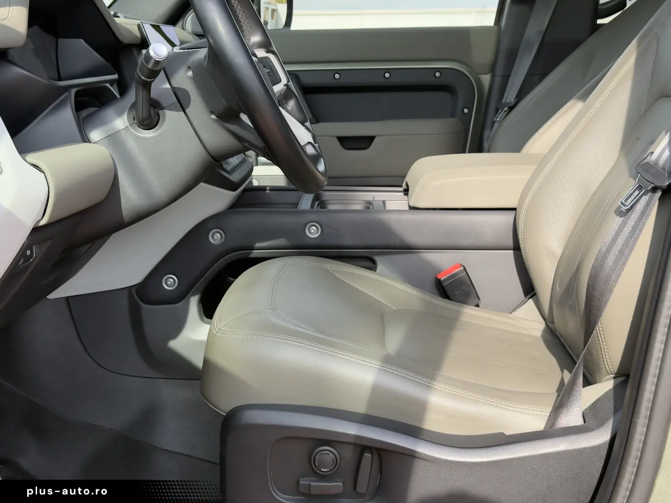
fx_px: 950
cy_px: 247
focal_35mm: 49
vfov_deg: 29.7
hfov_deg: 38.9
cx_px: 335
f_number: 1.78
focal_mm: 6.76
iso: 64
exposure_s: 1/611
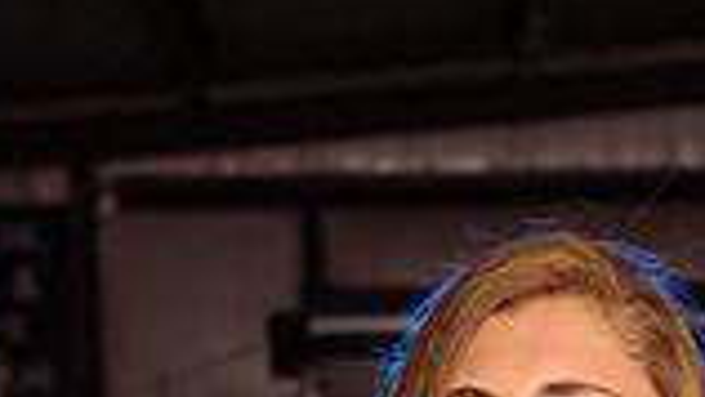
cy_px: 977
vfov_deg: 7.3
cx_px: 540
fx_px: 2899
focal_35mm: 155
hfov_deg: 13.8
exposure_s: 1/250
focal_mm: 52
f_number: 5
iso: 320
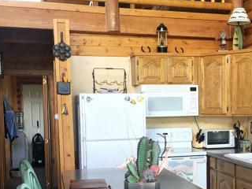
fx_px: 422
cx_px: 180
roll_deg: +1.9
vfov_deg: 24.9
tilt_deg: -4.4
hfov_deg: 32.8
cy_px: 145
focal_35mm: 58
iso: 25
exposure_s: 1/30
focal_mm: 4.15
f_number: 2.2
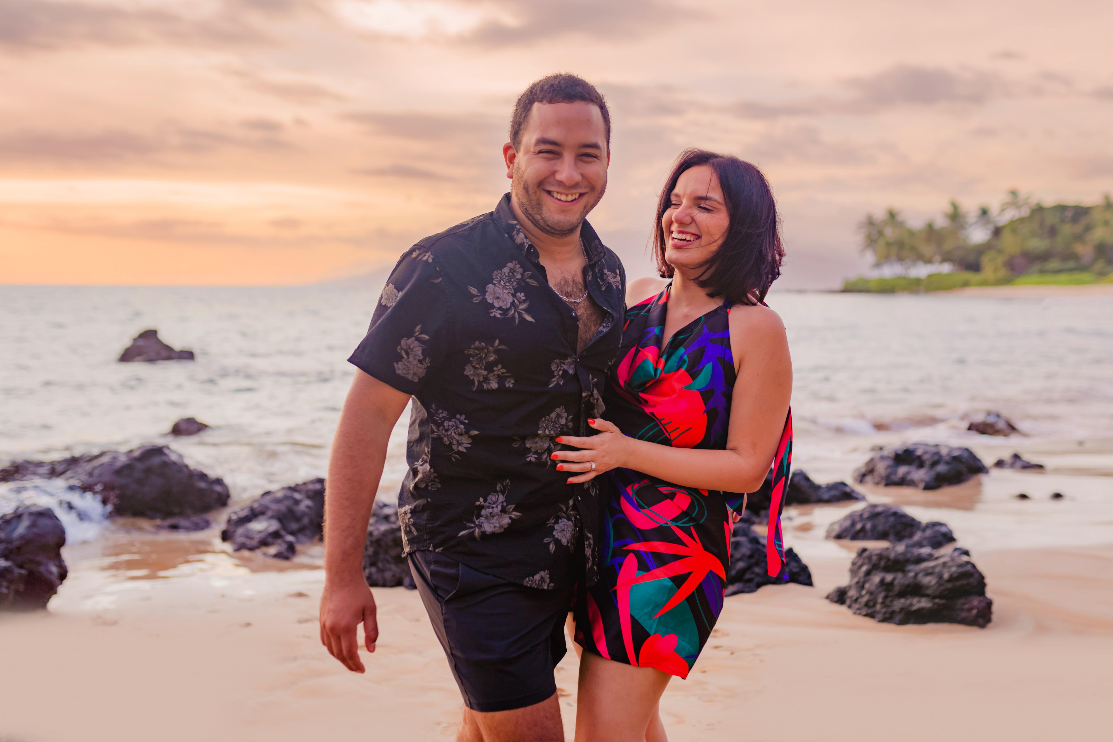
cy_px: 371
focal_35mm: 35
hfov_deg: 54.4
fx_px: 1082
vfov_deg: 37.9
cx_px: 556
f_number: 2.2
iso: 100
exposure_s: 1/400
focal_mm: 35
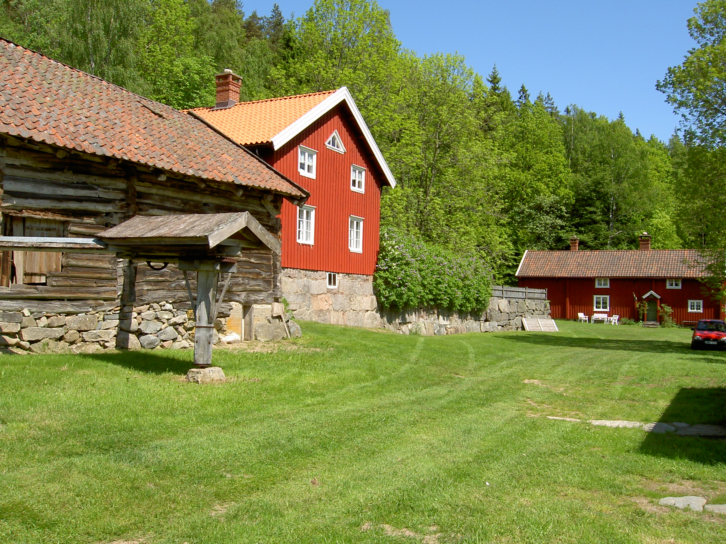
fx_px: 713
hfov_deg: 54.0
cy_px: 272
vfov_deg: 41.8
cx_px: 363
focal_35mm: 34
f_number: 4.7
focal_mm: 5.6
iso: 50
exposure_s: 1/250
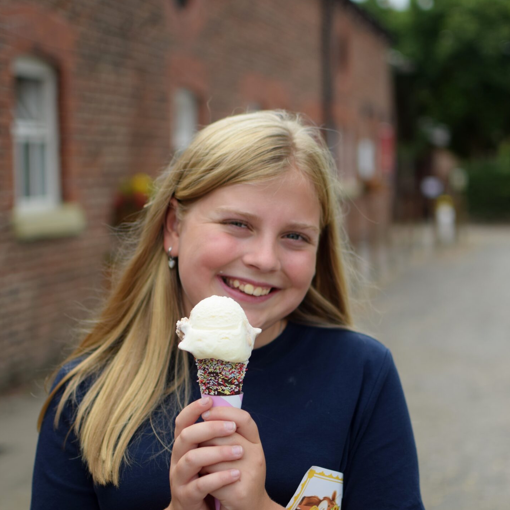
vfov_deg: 25.4
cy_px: 315
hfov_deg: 25.5
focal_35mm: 68
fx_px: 1128
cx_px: 254
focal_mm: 35
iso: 100
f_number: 1.8
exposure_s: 1/2000
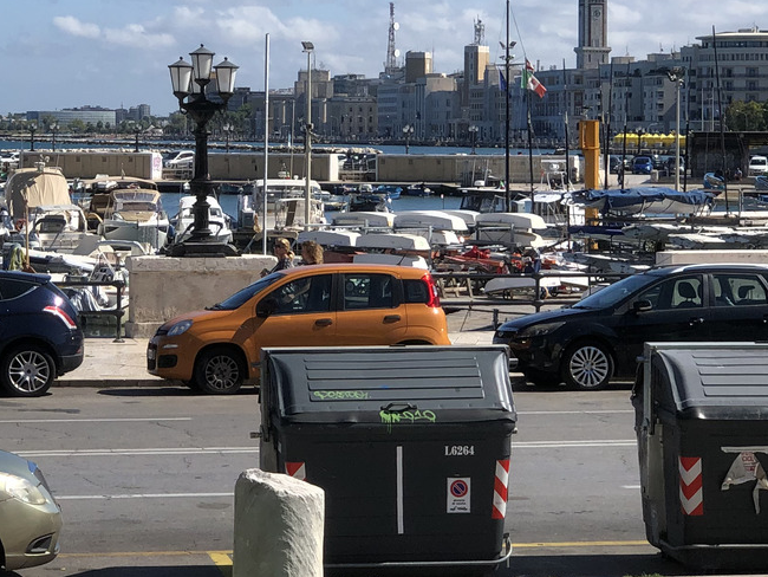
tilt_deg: +1.1
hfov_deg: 15.4
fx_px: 2841
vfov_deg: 11.5
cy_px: 70
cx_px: 243
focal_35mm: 128
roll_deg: +0.7
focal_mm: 6
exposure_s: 1/1473
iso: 16
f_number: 2.4
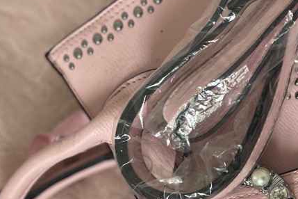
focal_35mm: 63
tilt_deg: -76.2
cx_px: 331
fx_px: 521
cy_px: 138
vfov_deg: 21.5
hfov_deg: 28.8
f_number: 1.6
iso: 125
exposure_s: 1/97
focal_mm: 4.2
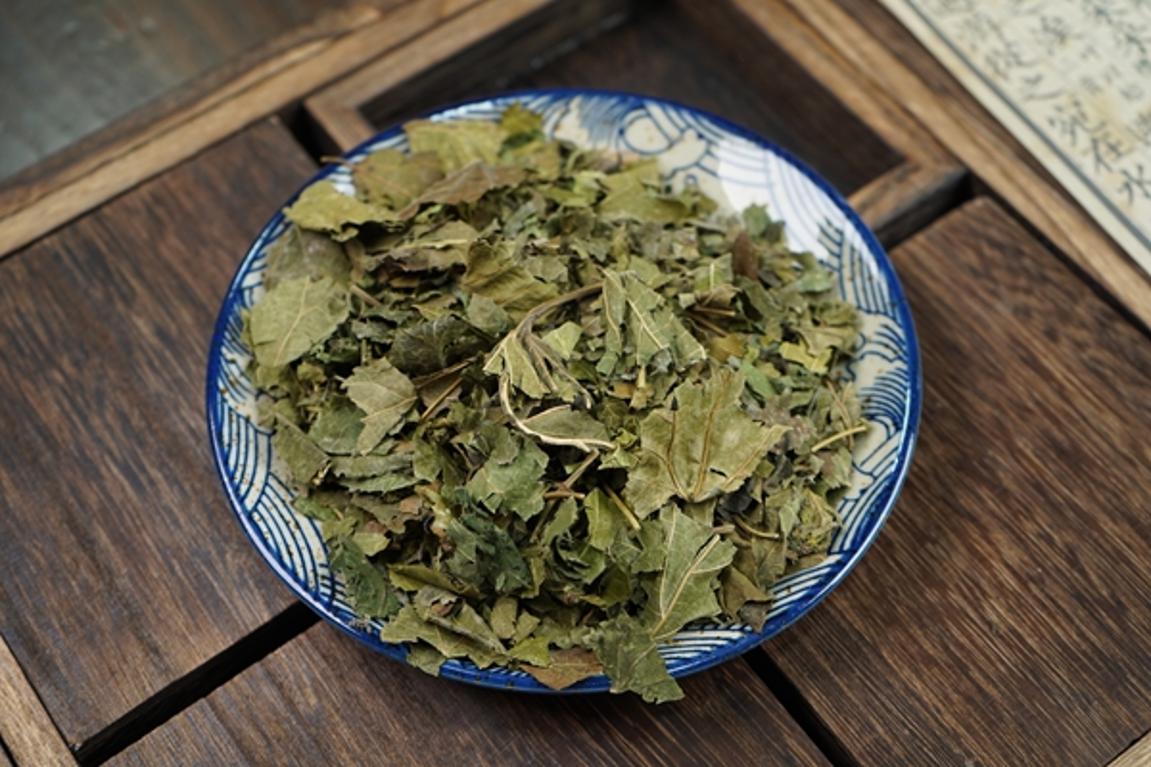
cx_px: 576
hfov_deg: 41.9
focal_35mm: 47
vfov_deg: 28.6
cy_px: 384
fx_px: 1503
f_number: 5.6
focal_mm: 47
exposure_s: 1/160
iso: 640
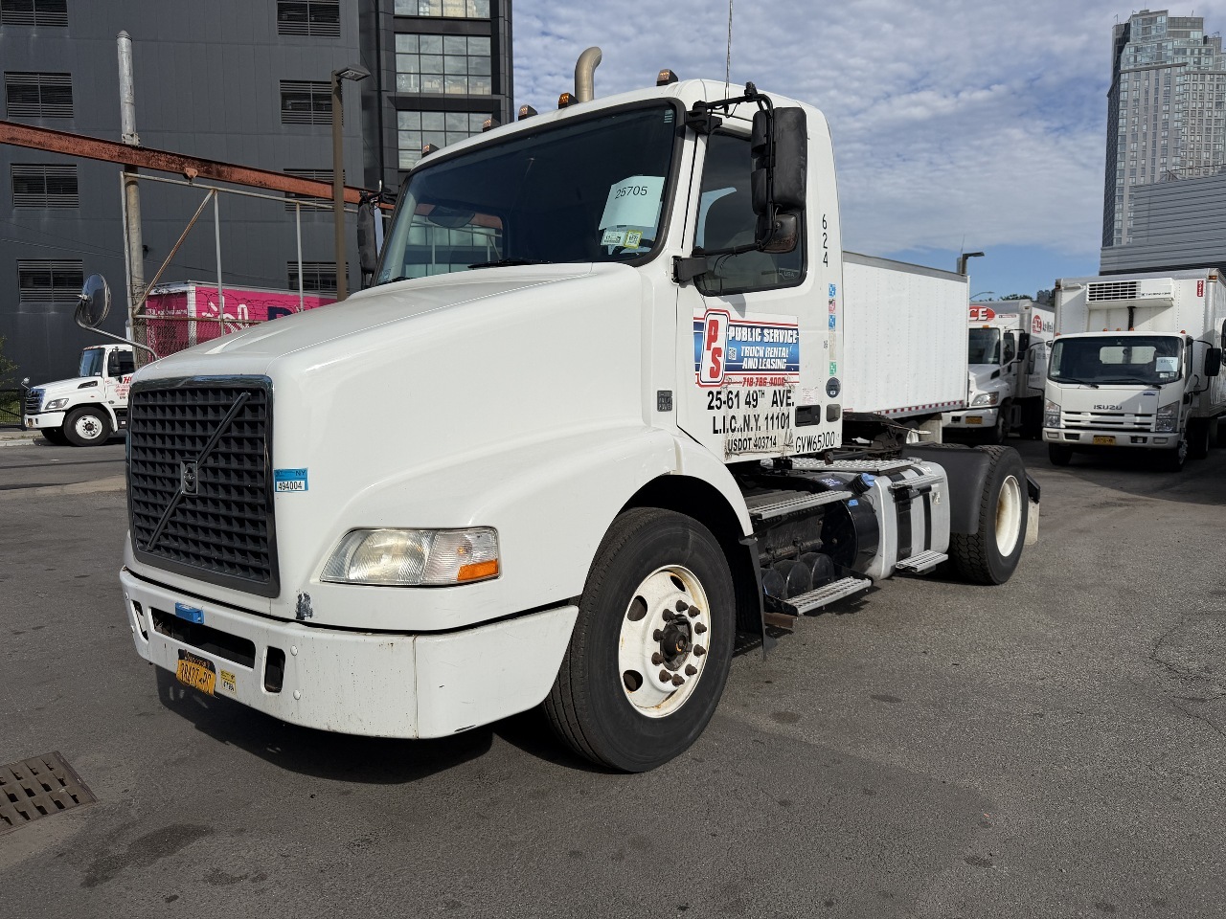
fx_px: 850
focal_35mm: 24
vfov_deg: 56.8
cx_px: 613
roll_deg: +0.3
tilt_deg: -3.8
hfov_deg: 71.6
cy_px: 460
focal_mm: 6.76
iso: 80
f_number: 1.78
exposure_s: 1/10309
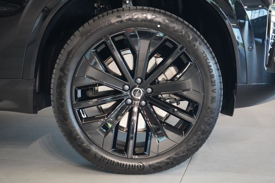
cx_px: 138
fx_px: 535
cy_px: 92
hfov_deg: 28.8
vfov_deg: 19.5
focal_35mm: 70
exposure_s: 1/125
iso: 12800
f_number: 5.6
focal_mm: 70
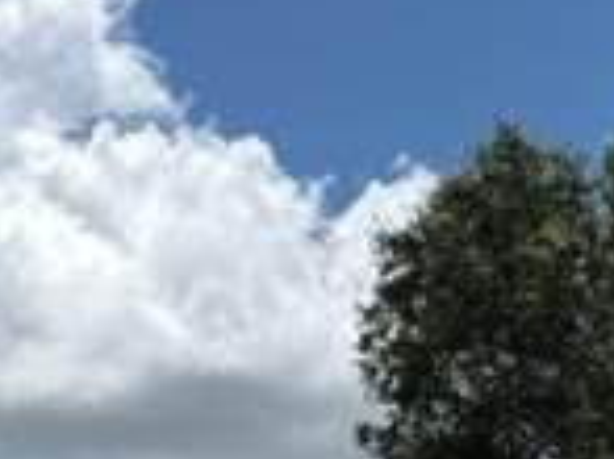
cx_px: 259
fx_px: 2322
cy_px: 759
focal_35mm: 131
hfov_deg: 15.1
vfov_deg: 10.7
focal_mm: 6.76
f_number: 1.78
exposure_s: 1/11905
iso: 80
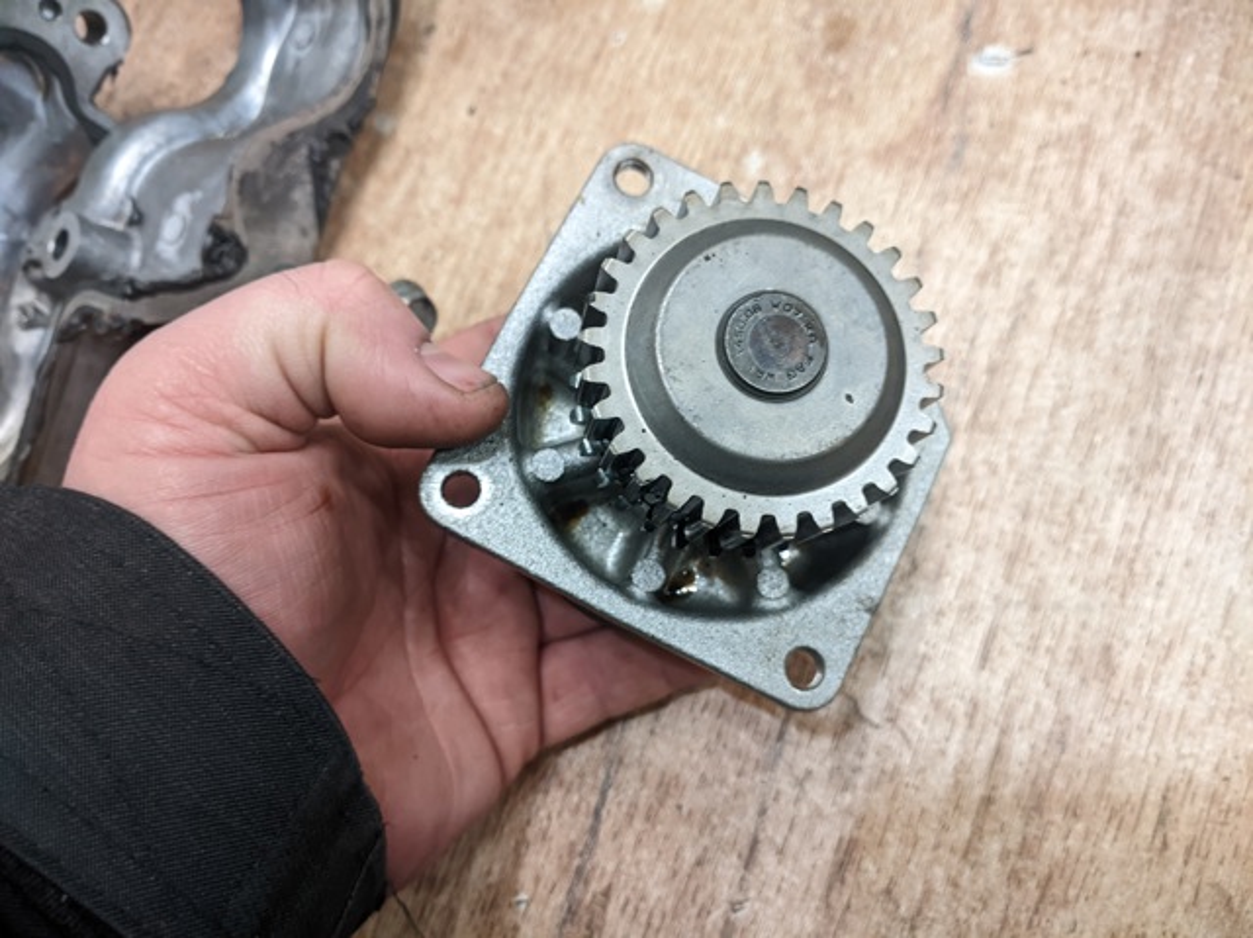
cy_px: 469
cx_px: 626
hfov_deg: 65.4
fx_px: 977
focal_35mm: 27
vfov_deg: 51.3
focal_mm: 4.44
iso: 351
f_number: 1.8
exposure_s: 1/33.3
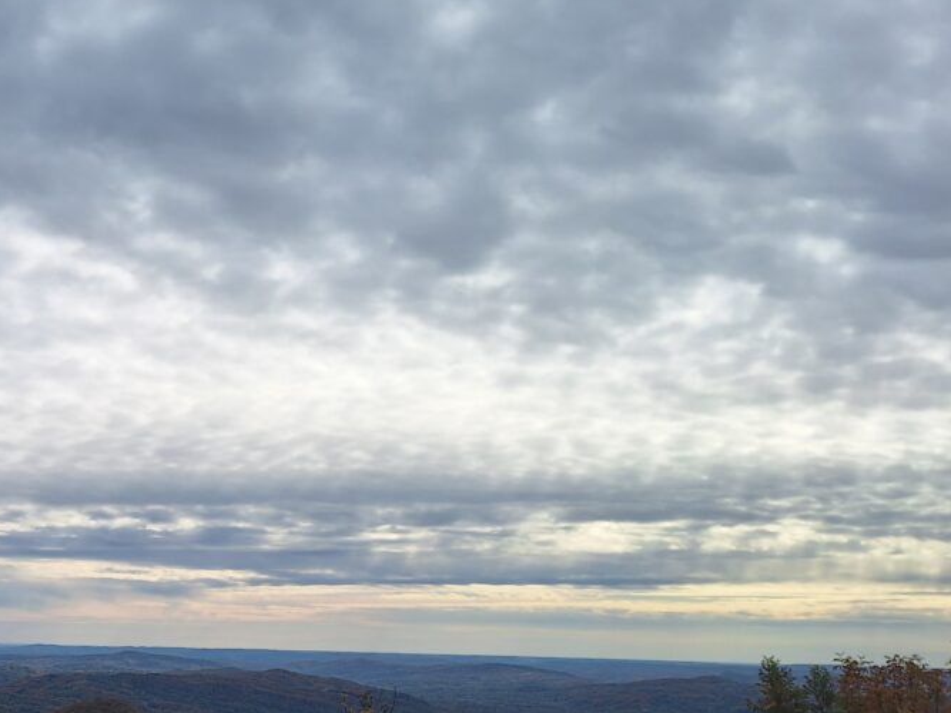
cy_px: 579
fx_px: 1456
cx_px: -51
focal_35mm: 53
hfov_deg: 32.5
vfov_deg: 26.9
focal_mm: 5.54
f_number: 1.8
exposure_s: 1/4255
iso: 40
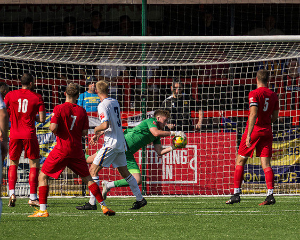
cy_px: 83
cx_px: 289
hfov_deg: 2.6
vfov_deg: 2.1
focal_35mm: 731
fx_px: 6485
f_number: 4.5
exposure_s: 1/2500
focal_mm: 240
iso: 200
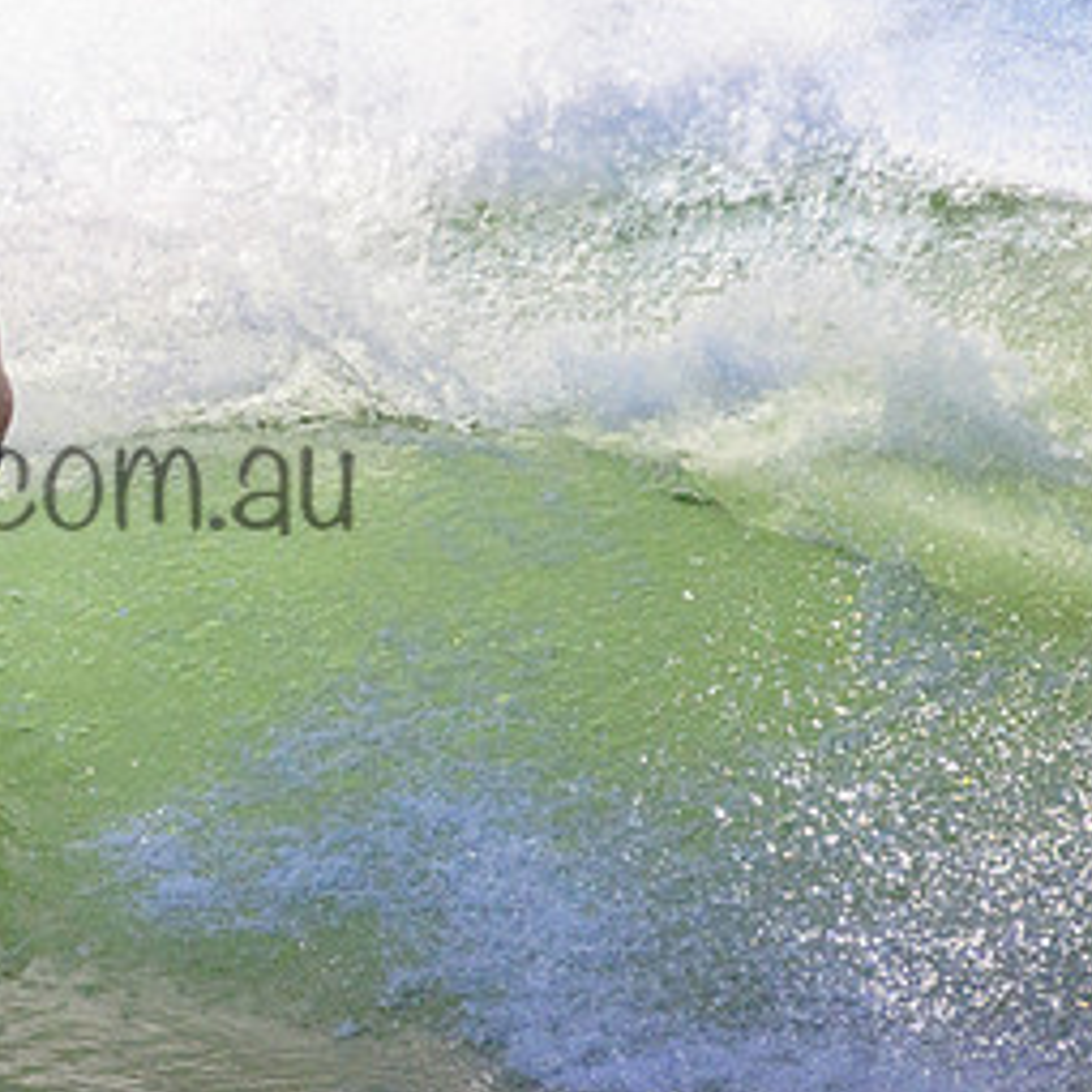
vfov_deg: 1.0
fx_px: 65706
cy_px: 271
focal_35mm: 1841
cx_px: -337
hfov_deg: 1.0
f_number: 11
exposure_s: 1/2000
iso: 800
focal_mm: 800
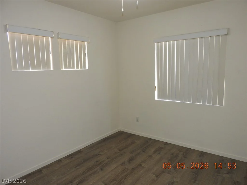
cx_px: 124
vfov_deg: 56.8
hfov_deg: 71.6
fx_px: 171
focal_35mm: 24
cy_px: 92
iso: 200
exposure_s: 1/30
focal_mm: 4.3
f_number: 3.3
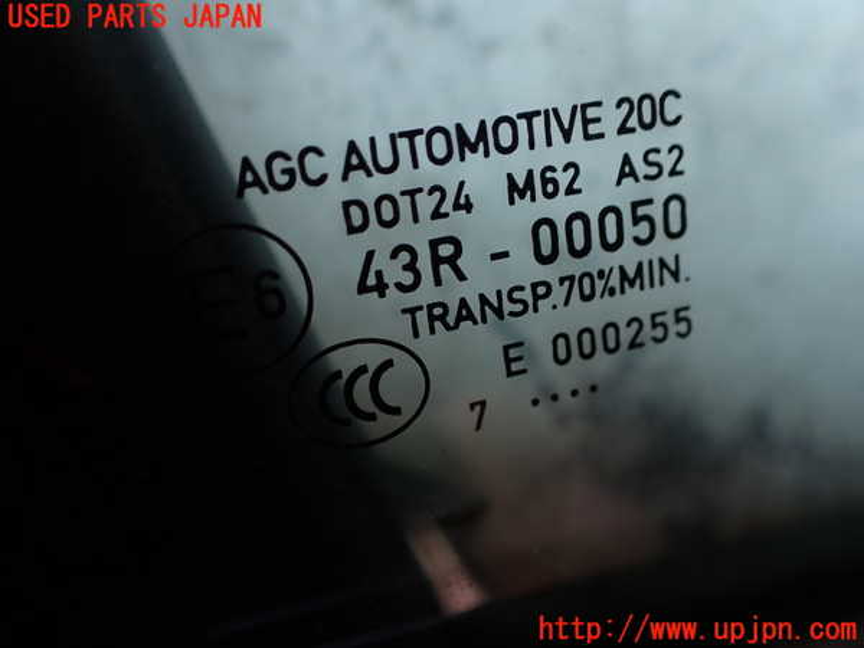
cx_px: 432
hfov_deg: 60.0
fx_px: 749
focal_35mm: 30
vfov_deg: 46.8
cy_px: 324
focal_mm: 5.4
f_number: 2.3
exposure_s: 1/125
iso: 100
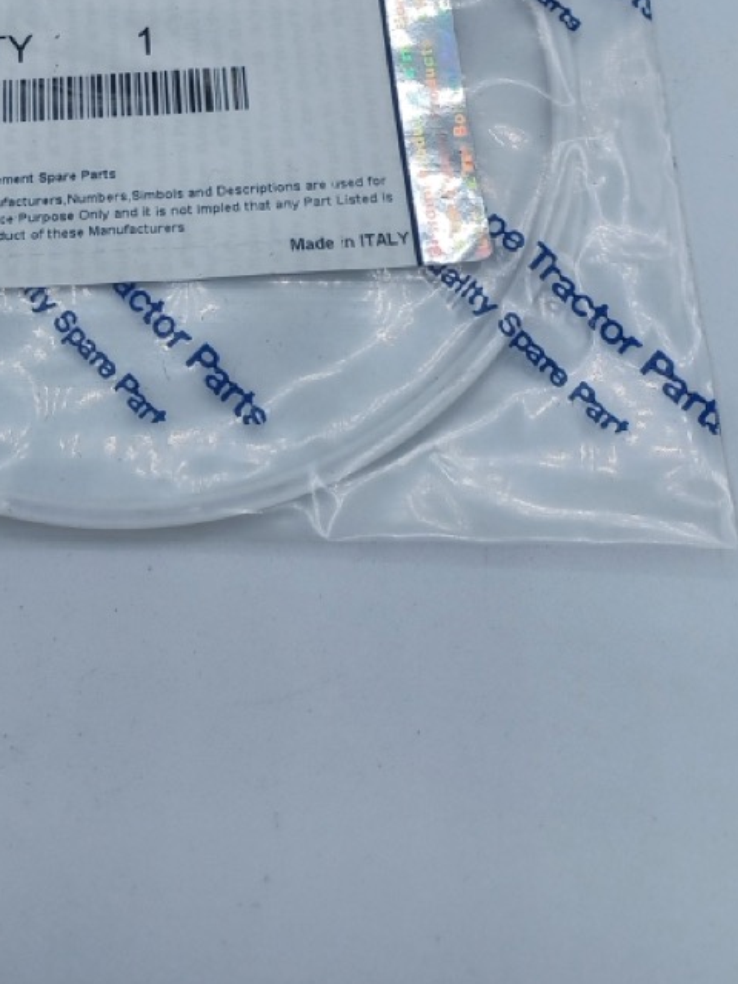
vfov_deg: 34.9
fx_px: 1421
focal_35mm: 50
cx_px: 131
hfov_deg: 28.4
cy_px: 15
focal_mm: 4.6
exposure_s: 1/317
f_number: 1.8
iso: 32
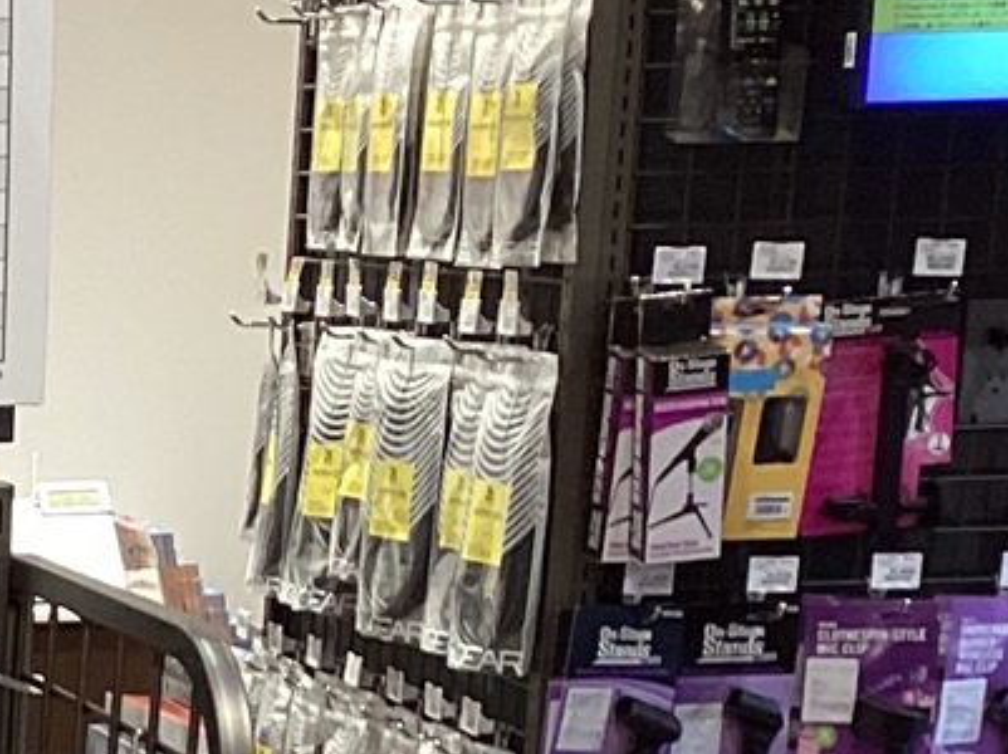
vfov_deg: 10.9
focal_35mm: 130
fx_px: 3782
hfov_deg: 13.3
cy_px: 1214
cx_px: -923
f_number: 2.4
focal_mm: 3.3
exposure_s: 1/50
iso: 80
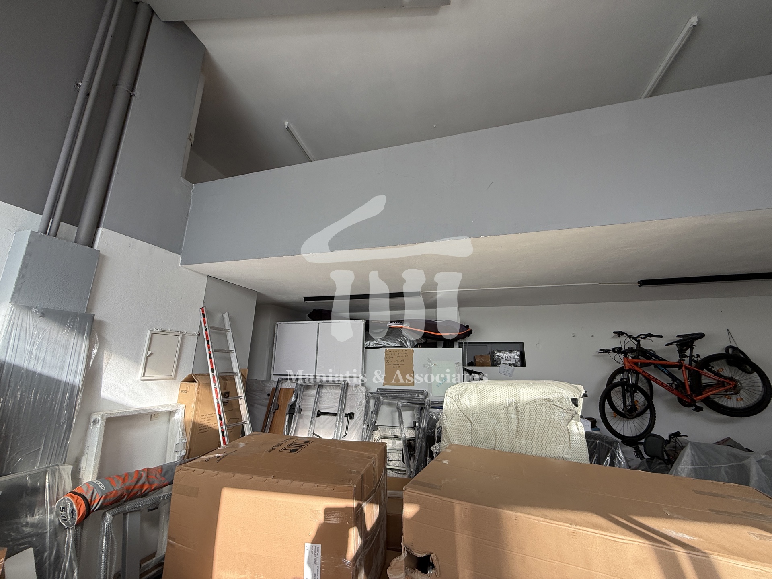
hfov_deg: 102.1
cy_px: 290
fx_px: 312
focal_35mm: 14
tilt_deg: +15.0
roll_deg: -0.9
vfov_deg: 85.7
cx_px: 386
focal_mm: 2.22
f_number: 2.2
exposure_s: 1/200
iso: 64
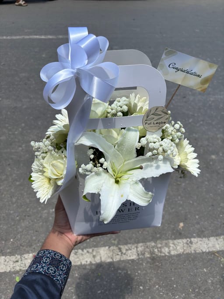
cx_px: 112
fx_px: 224
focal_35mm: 26
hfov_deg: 53.0
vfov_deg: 67.3
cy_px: 150
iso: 50
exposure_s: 1/2710
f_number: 1.6
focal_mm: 5.96
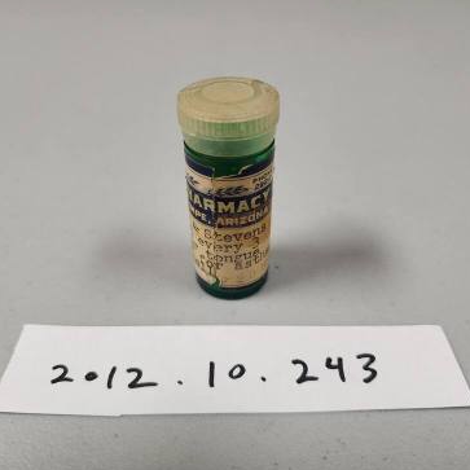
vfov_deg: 57.3
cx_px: 240
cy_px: 231
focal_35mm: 28
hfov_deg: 57.3
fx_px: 430
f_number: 1.8
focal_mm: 6.4
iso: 500
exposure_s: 1/120
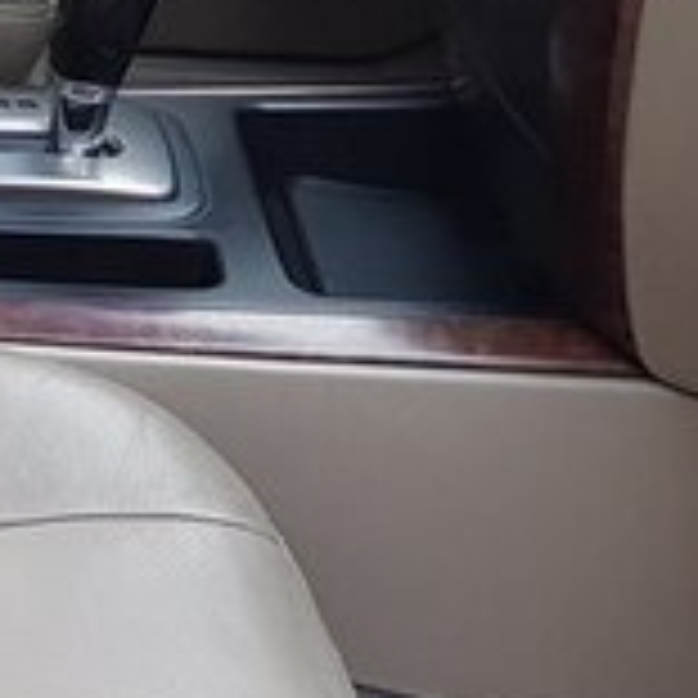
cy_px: -214
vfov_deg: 16.7
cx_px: -572
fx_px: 2236
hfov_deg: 15.2
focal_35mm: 98
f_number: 1.7
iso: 80
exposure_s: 1/100
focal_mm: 4.2
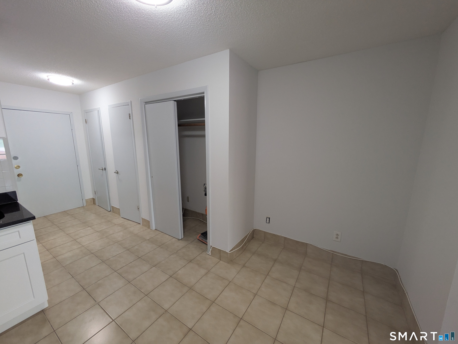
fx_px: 185
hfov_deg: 102.0
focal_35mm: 14
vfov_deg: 85.7
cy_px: 172
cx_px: 229
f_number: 2.2
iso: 80
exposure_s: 1/24
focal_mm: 1.83
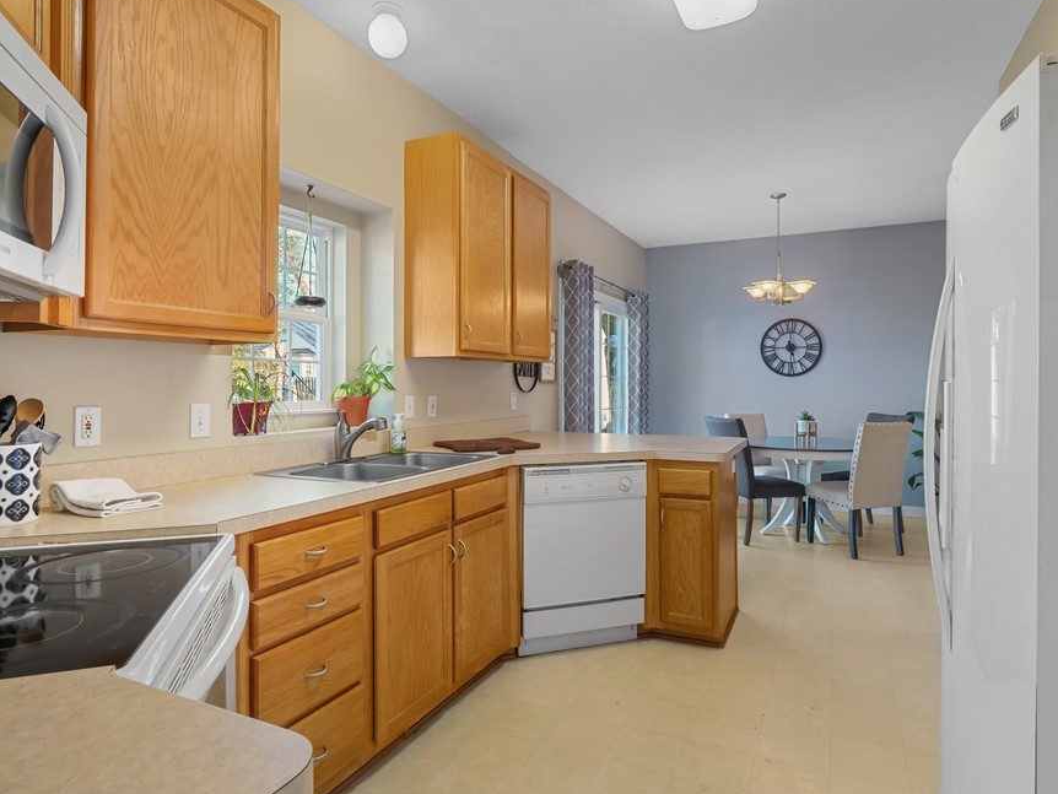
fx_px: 581
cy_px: 394
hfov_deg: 84.6
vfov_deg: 68.7
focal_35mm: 19
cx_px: 549
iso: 200
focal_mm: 8
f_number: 6.3
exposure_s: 1/2.5
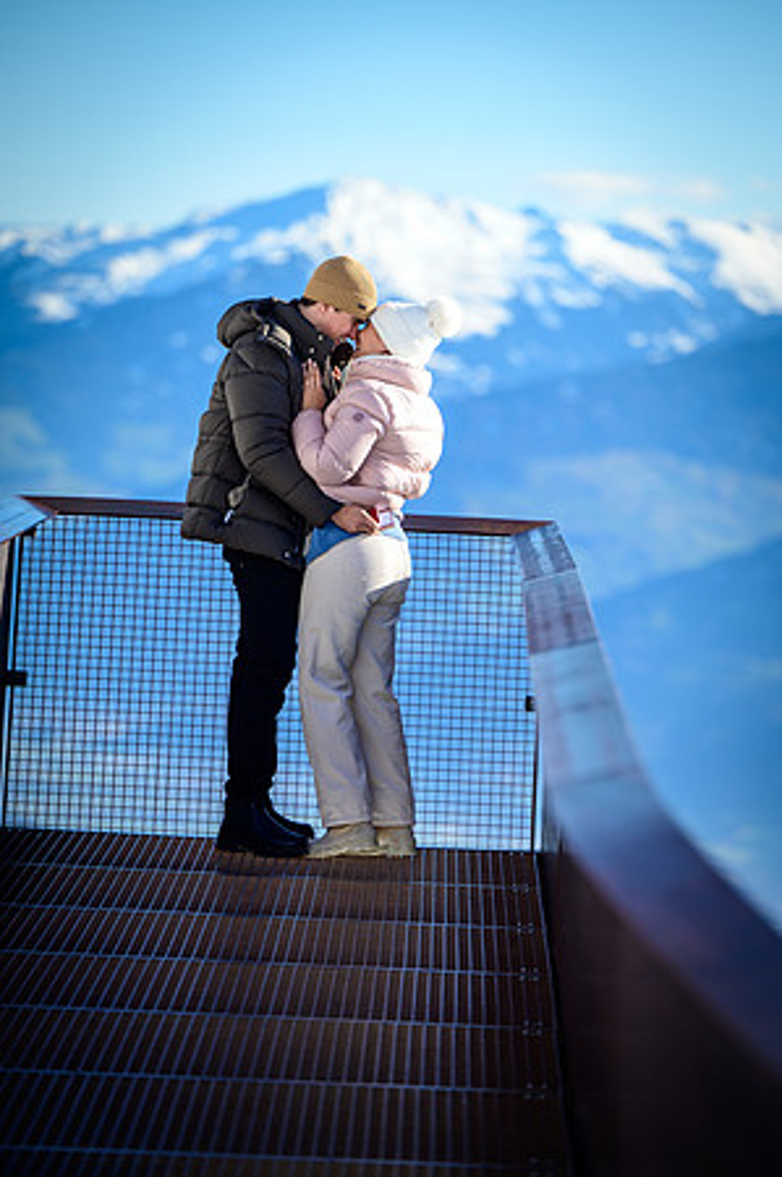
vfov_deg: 12.9
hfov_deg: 8.6
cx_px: 391
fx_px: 5225
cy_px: 588
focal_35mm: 160
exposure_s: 1/1250
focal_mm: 160
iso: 100
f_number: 3.2
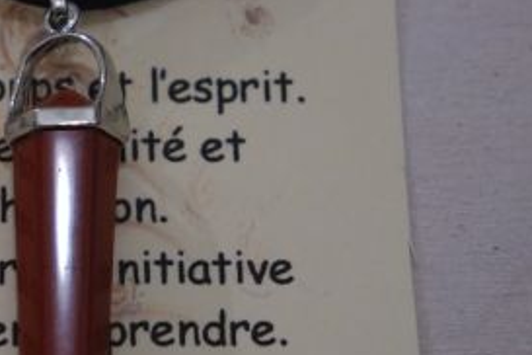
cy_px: 133
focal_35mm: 169
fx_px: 2497
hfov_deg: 12.0
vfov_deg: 8.1
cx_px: -27
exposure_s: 1/50
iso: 3200
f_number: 5.6
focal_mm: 50
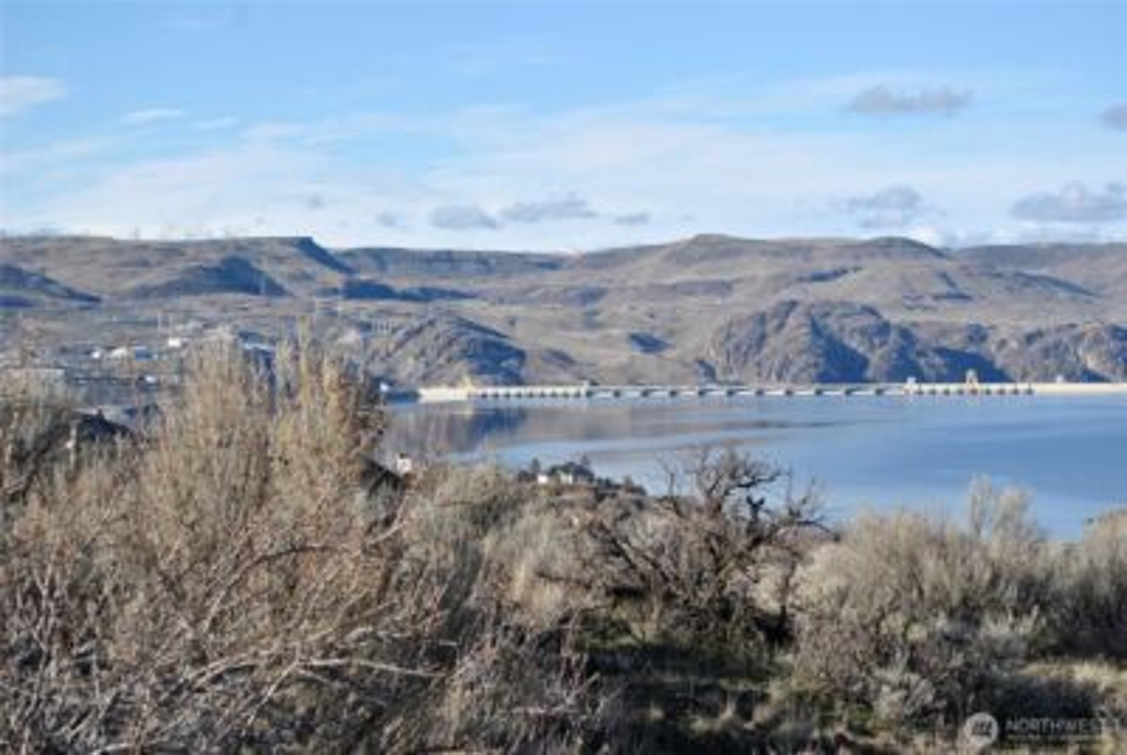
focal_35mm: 82
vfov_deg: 16.6
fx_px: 2586
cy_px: 378
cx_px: 564
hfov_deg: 24.6
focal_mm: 55
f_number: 8
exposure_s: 1/250
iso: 100
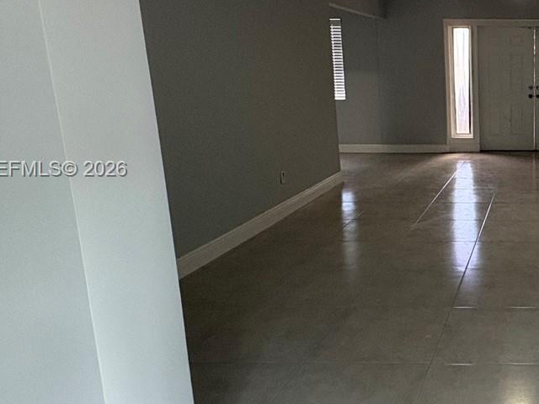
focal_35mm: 35
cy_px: 170
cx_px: 538
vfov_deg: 40.6
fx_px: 545
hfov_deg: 44.7
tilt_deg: -10.5
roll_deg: -0.3
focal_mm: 2.22
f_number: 2.2
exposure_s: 1/60
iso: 320
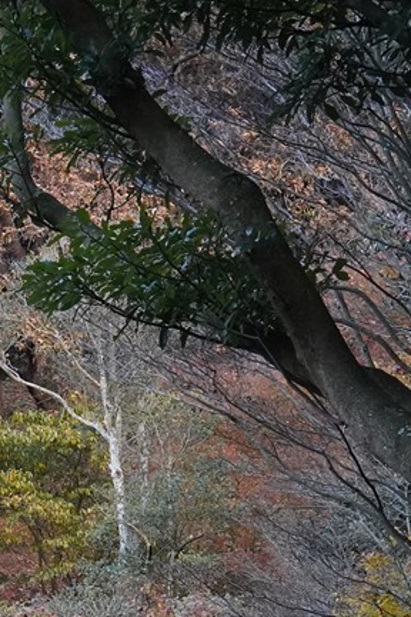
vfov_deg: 12.4
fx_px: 2774
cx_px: -452
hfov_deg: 8.0
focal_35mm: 162
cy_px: 708
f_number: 8
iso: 3200
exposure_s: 1/100
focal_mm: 35
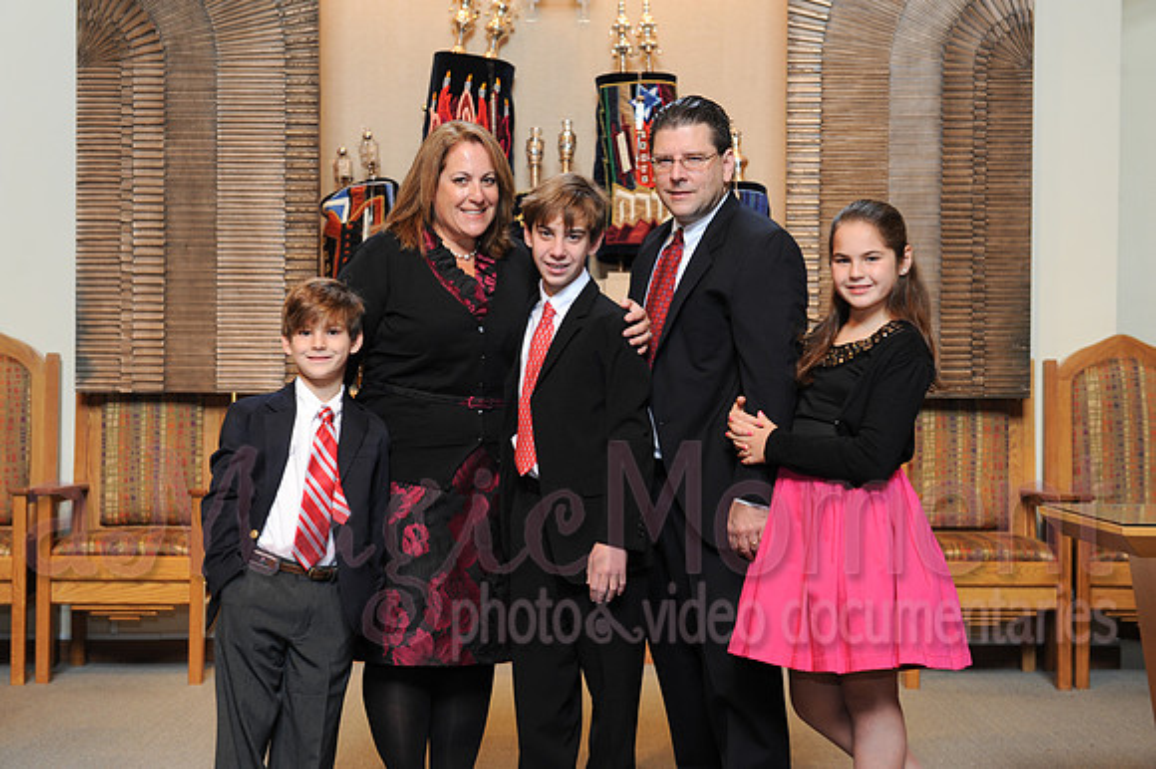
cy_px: 384
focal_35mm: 70
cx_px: 578
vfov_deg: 19.4
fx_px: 2246
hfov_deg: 28.9
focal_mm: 70
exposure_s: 1/50
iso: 500
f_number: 5
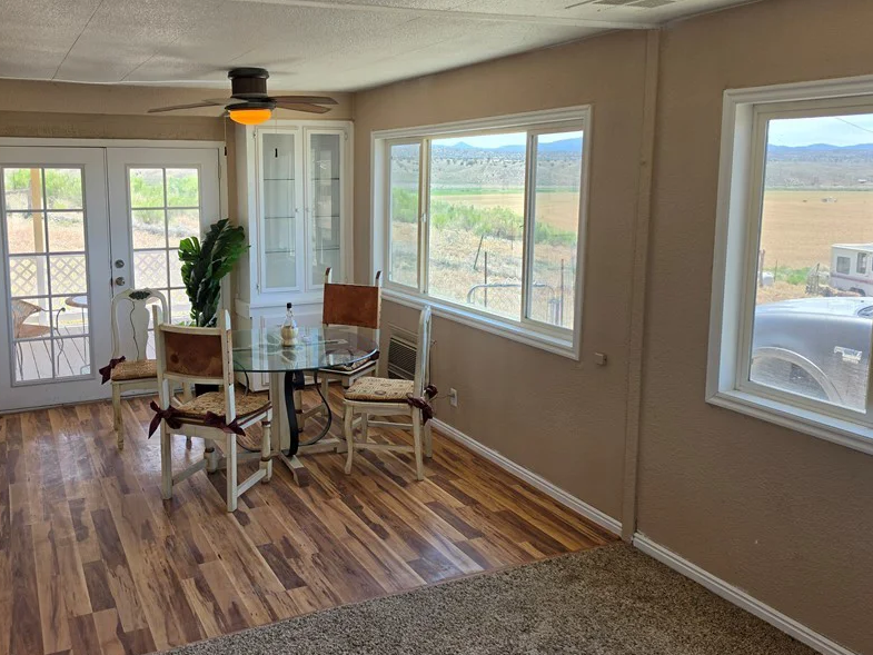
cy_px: 285
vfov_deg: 46.7
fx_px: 757
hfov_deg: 59.3
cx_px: 339
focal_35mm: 30
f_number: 1.4
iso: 10
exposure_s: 1/165
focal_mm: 6.5
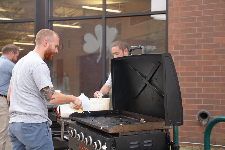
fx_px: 313
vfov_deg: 27.0
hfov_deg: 39.6
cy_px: 75
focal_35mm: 50
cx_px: 112
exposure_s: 1/160
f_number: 4
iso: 320
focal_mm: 50
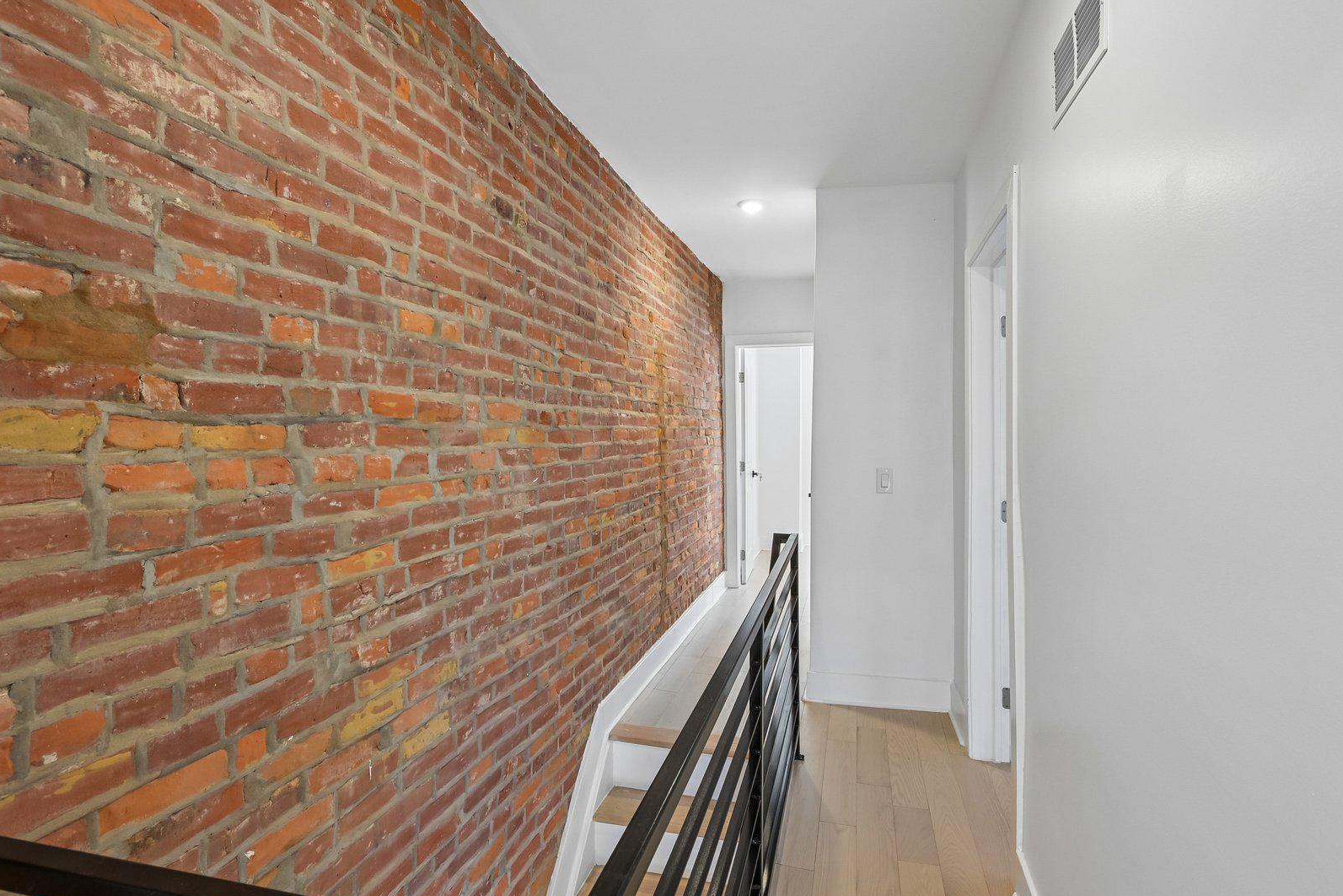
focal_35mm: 18
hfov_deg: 90.0
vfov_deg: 67.4
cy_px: 428
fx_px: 671
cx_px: 700
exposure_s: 1/13
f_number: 8
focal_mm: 14
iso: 400
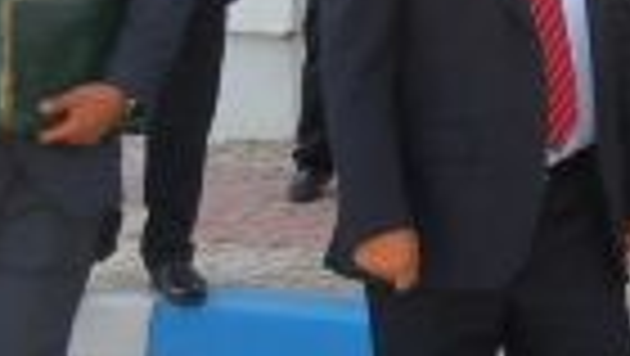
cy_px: -144
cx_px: 1035
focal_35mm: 134
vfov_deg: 8.9
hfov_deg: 14.5
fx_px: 2240
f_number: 3.2
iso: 80
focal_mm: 4.9
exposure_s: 1/320
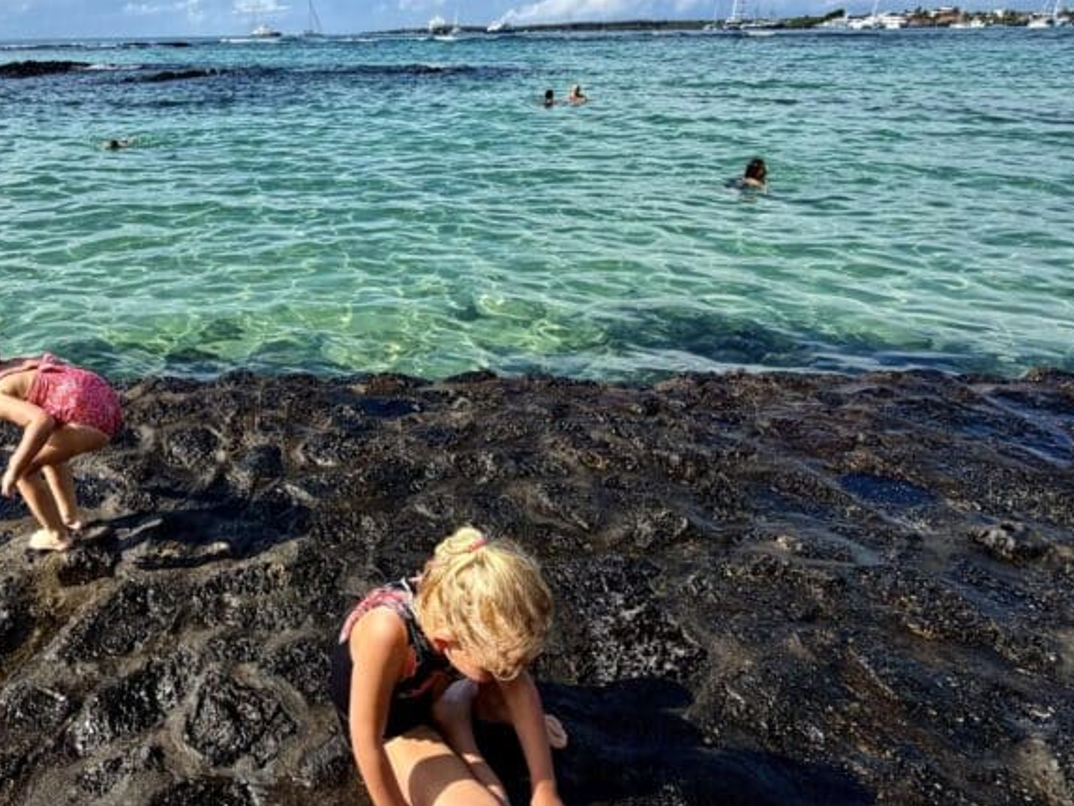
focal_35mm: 25
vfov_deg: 54.9
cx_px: 307
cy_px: 390
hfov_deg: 66.3
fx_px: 776
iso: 25
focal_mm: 2.22
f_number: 2.2
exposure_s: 1/770
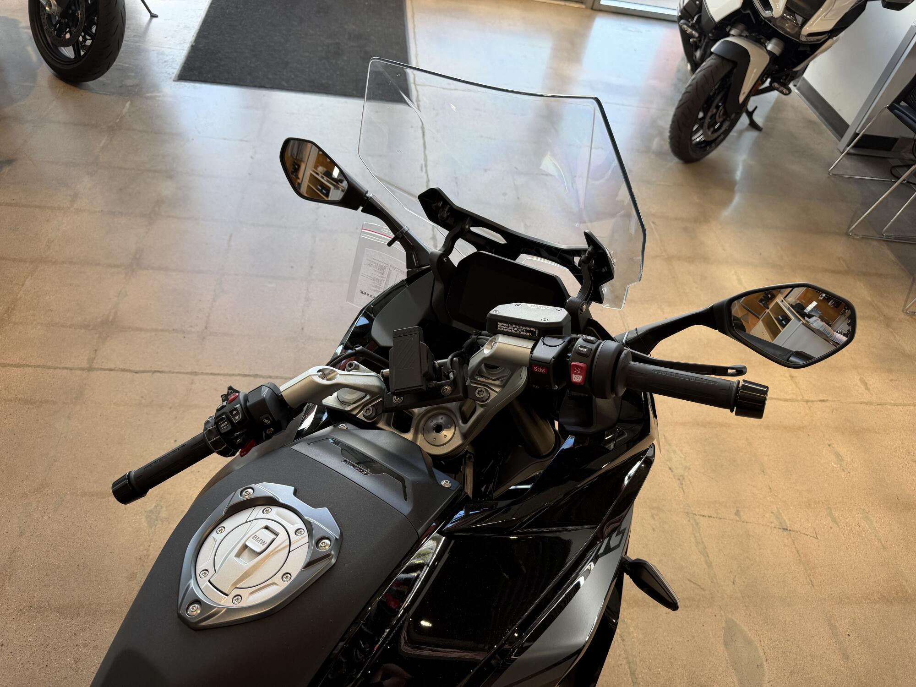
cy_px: 344
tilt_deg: -45.9
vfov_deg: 56.8
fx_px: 635
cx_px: 458
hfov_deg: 71.6
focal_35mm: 24
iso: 80
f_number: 1.78
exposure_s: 1/120
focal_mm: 6.76
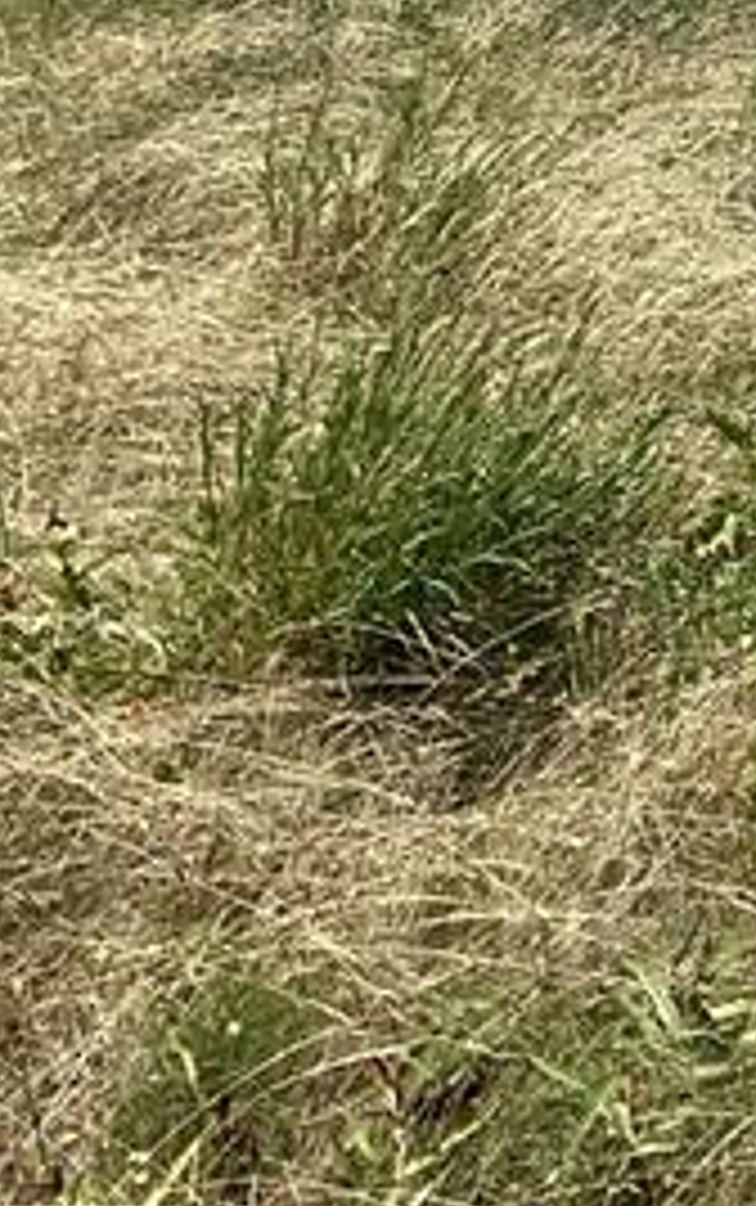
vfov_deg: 19.9
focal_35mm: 94
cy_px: -454
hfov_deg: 13.4
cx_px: 1008
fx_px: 3092
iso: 25
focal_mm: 3.3
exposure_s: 1/1631
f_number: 2.4
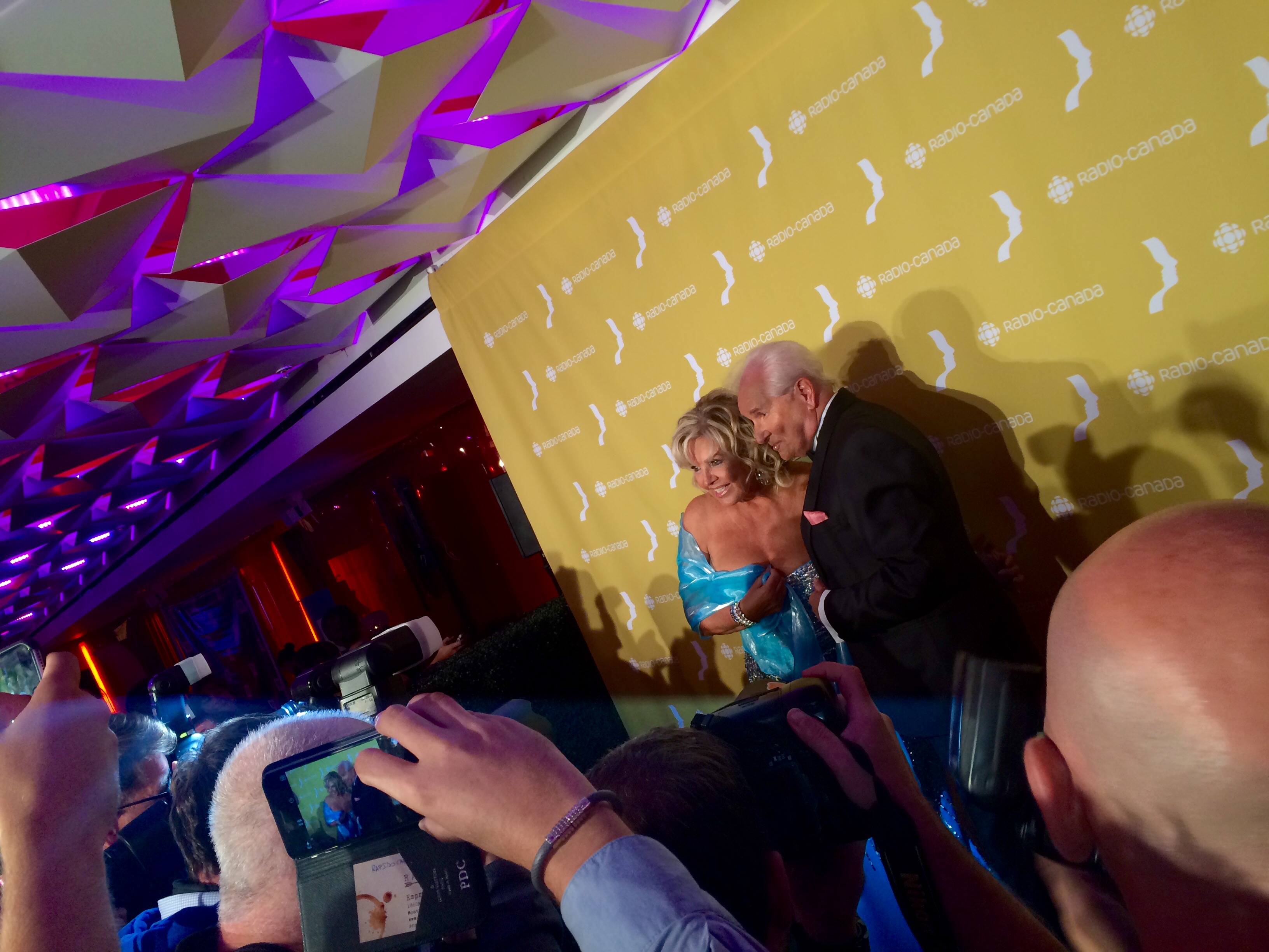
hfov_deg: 61.7
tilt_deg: -1.7
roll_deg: +27.4
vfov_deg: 48.2
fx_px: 1063
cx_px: 634
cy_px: 476
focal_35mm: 29
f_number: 2.2
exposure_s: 1/30
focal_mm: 4.15
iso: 64
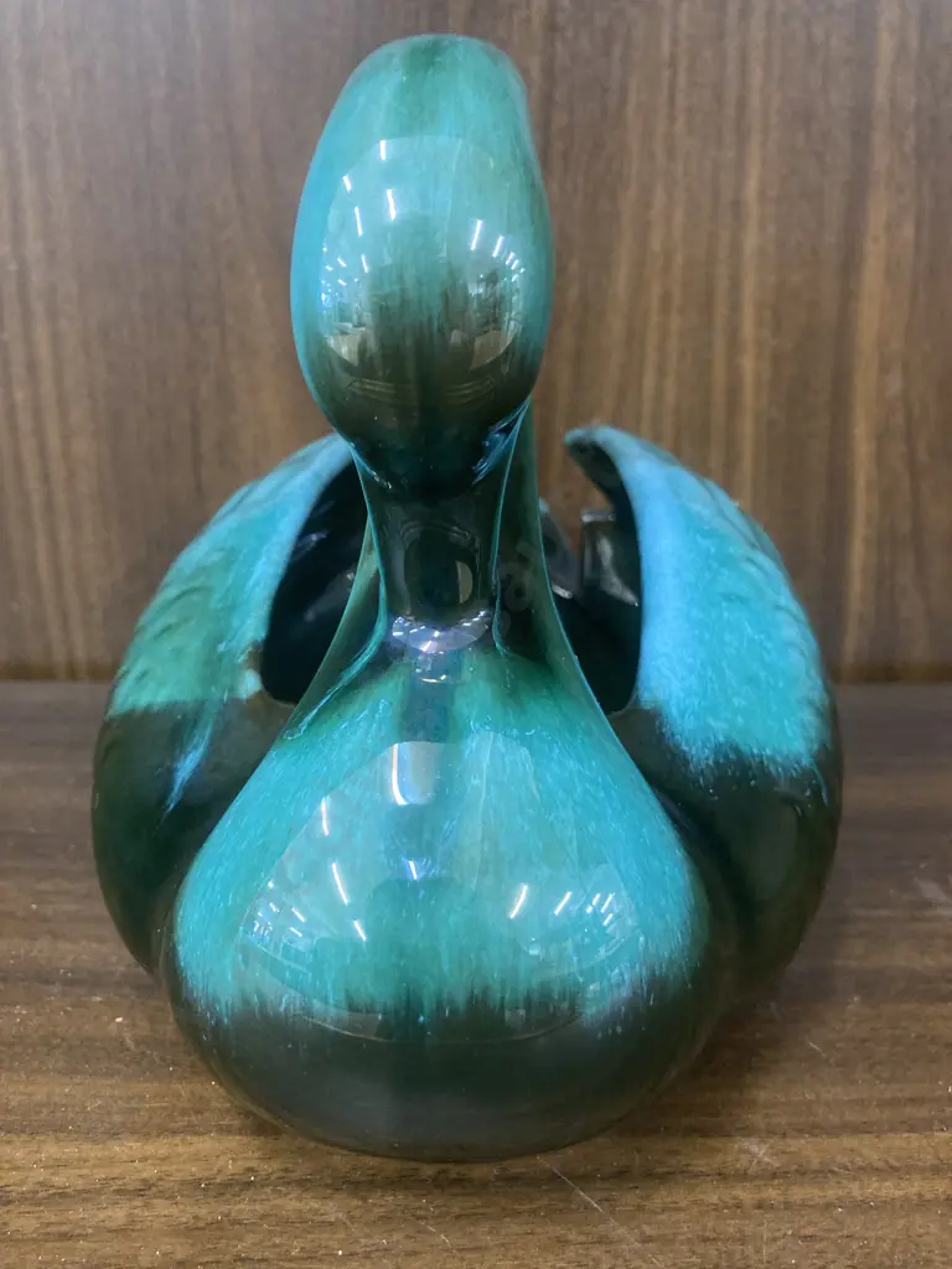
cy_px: 634
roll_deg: -1.0
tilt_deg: -18.3
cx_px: 476
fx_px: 1027
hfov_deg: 49.7
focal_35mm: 28
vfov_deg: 63.4
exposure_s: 1/25
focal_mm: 3.99
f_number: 1.8
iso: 320
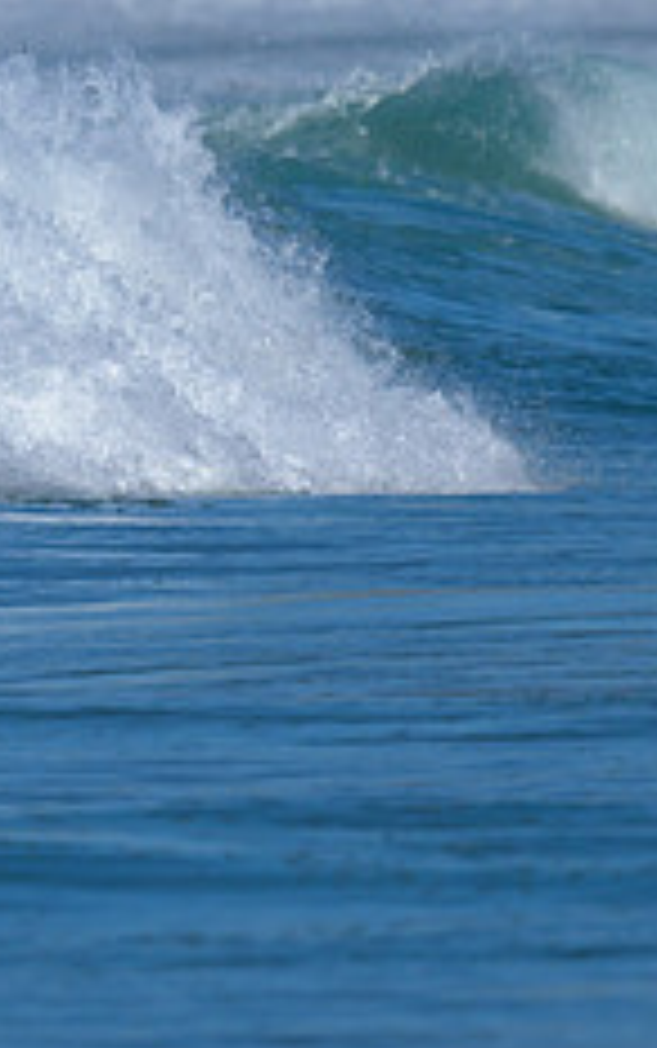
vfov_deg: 0.8
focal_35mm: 2791
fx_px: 79811
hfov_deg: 0.5
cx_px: -669
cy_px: 203
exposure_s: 1/2000
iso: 180
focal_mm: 800
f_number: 6.3
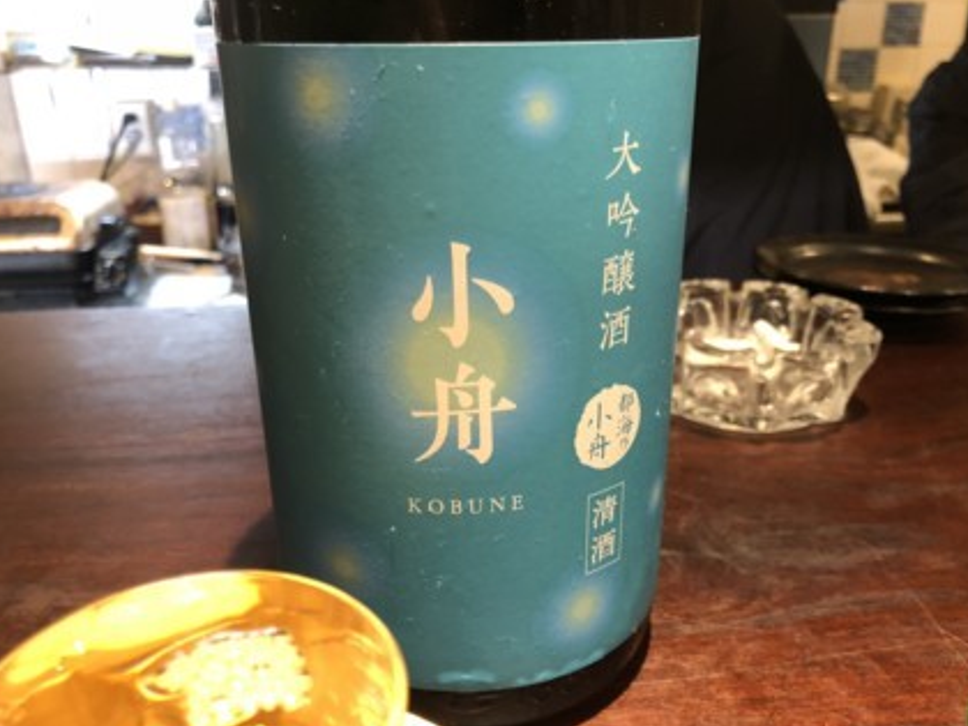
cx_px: 482
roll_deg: +1.3
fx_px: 839
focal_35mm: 30
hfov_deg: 60.0
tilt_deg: -22.0
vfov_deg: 46.8
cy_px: 380
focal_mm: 4
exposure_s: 1/15
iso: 100
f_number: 1.8
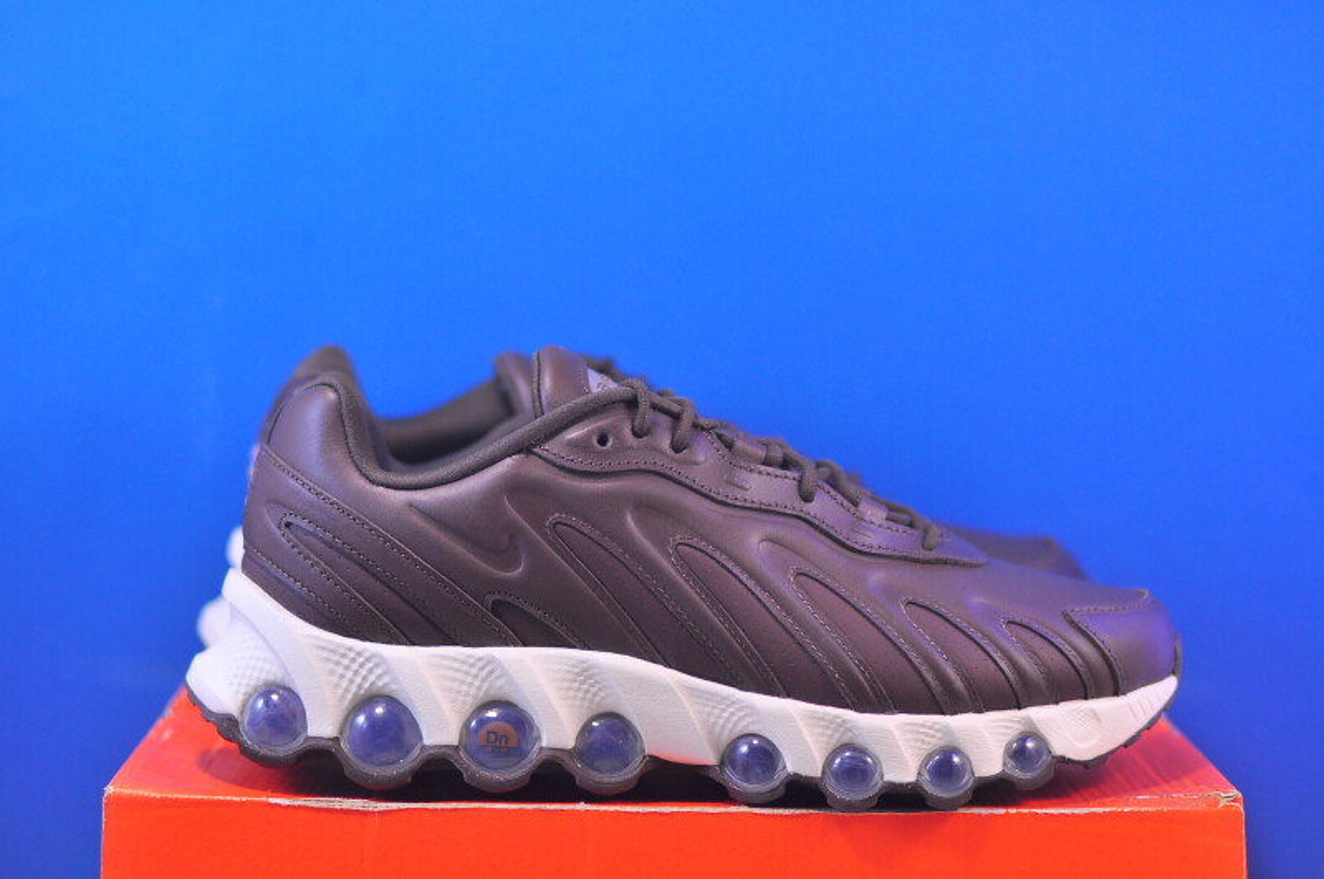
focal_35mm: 75
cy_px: 440
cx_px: 662
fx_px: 2754
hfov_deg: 27.0
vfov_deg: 18.1
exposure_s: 1/320
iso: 250
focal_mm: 50
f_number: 2.2
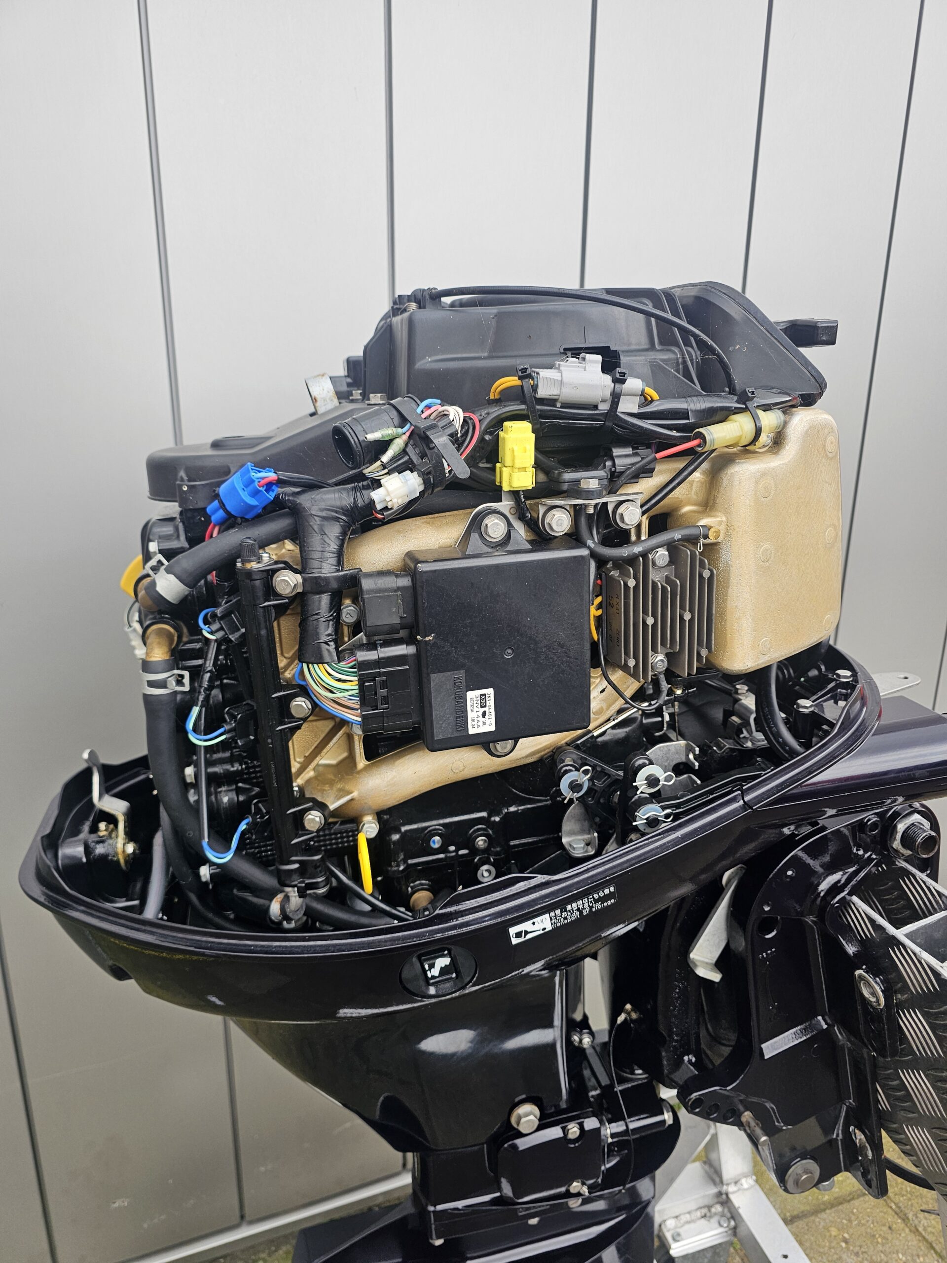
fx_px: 839
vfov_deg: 73.9
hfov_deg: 58.9
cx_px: 474
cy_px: 632
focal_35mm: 23
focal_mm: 6.3
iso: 64
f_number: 1.7
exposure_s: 1/359
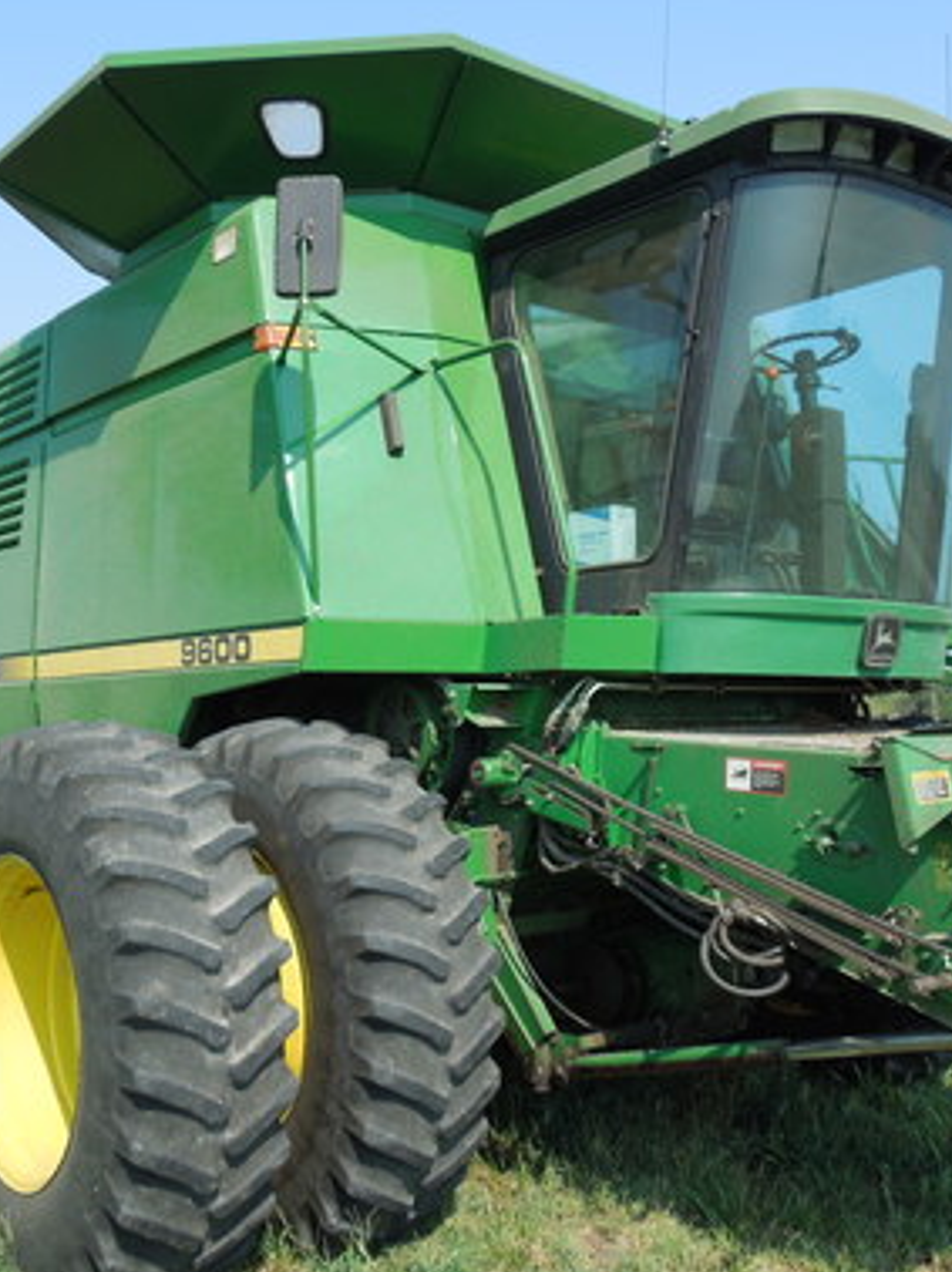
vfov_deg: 51.4
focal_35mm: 36
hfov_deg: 39.6
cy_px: 639
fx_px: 1322
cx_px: 461
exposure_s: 1/800
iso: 100
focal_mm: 4.5
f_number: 3.3
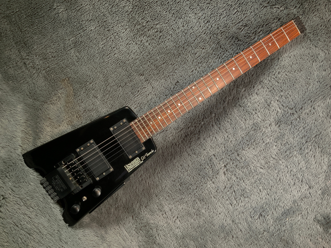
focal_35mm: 29
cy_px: 124
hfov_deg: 61.7
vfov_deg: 48.2
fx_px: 277
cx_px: 166
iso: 64
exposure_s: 1/78
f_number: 1.8
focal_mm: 3
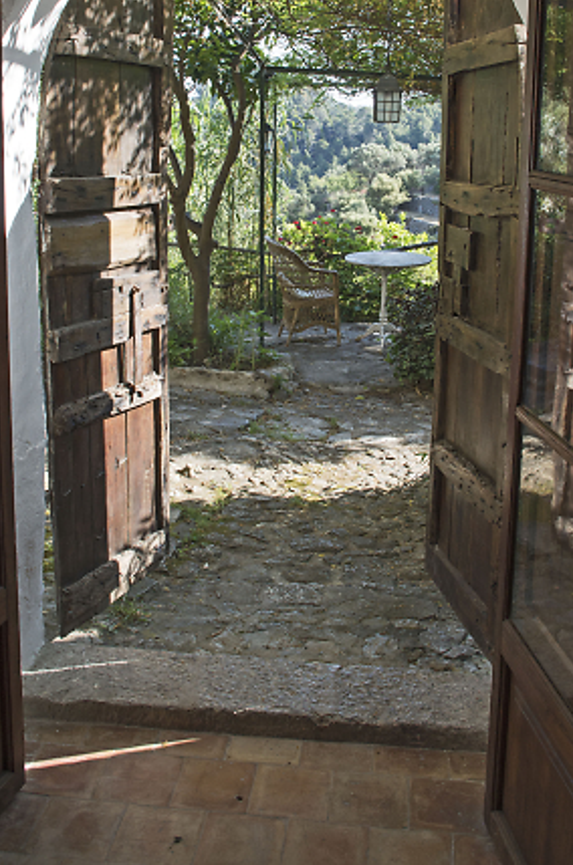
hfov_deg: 31.7
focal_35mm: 42
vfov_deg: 45.6
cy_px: 274
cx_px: 298
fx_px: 1008
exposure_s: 1/100
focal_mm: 20
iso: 200
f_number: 8
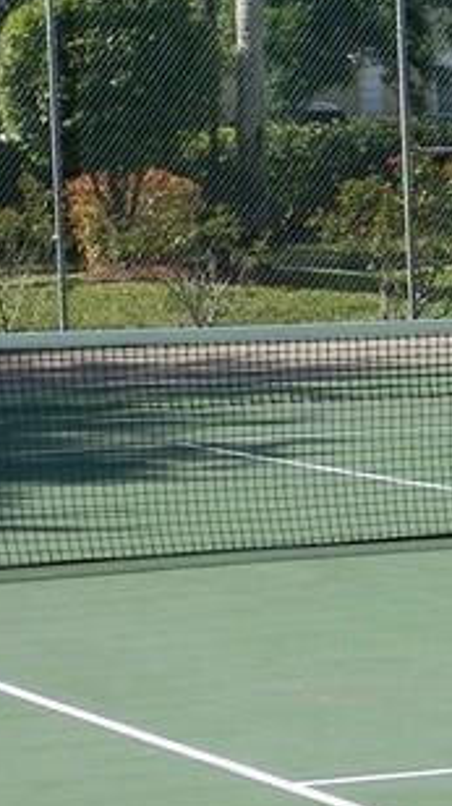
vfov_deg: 10.6
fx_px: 4330
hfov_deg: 6.0
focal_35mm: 203
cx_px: 418
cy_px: 570
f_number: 4.1
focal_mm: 10.1
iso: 112
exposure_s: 1/689
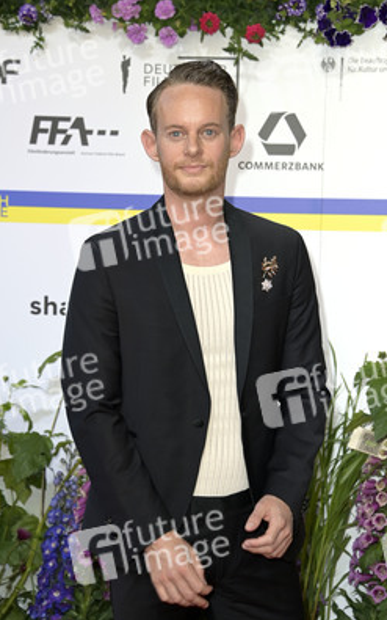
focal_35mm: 101
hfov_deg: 13.0
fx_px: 1704
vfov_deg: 20.6
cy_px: 312
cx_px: 194
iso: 640
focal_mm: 98
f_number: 6.3
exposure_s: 1/250
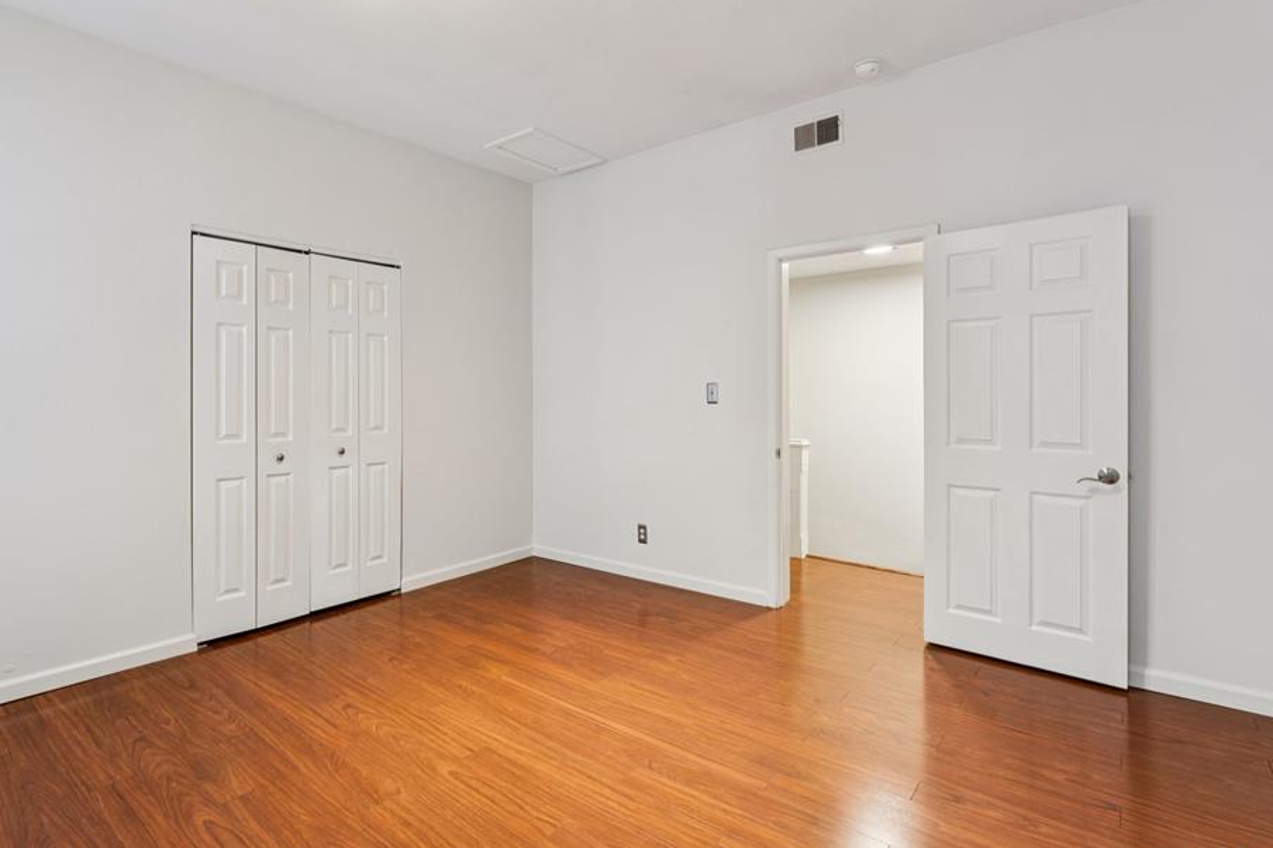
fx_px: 637
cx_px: 563
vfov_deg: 67.3
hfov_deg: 89.6
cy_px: 417
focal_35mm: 18
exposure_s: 1
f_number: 13
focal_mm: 15.9
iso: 320
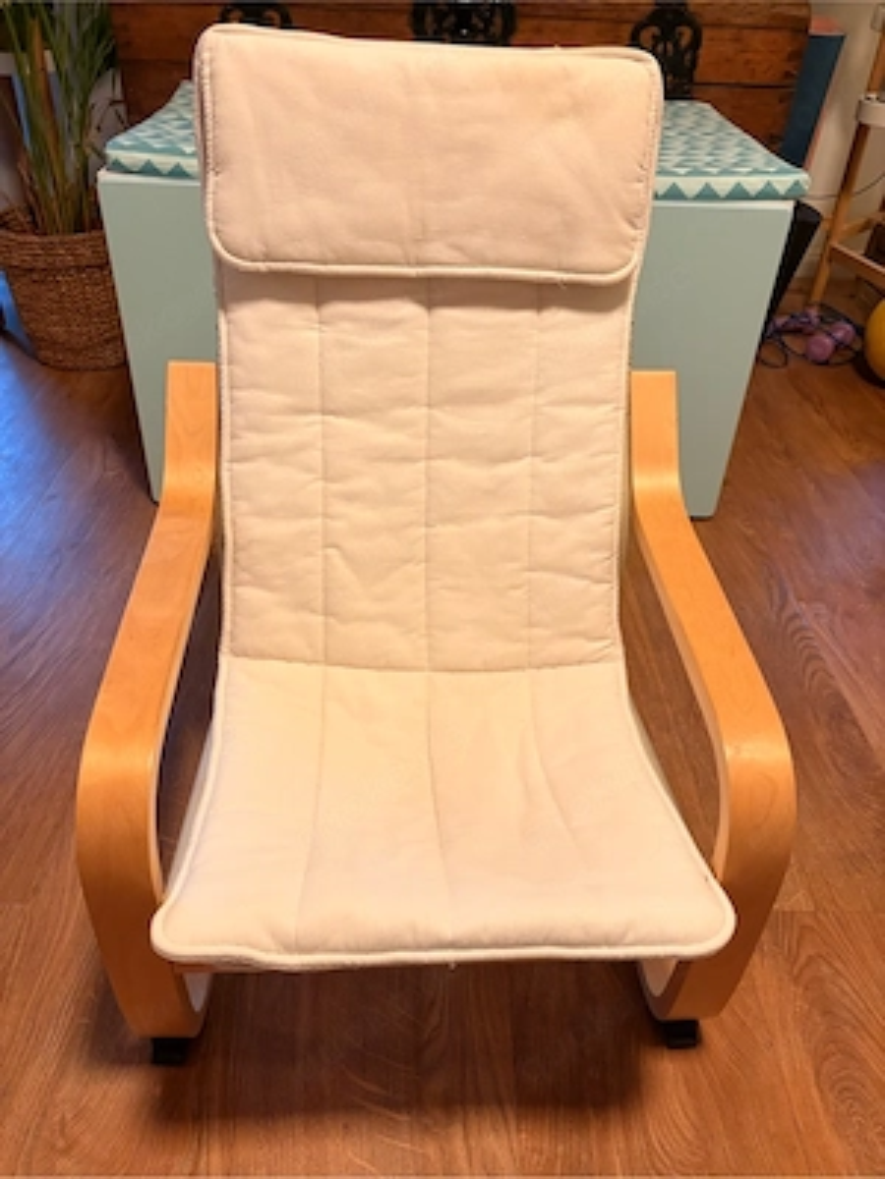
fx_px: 886
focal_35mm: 26
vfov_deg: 67.3
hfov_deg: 53.1
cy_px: 590
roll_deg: -2.0
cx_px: 442
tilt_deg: -36.8
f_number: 1.6
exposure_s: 1/50
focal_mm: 5.96
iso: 250
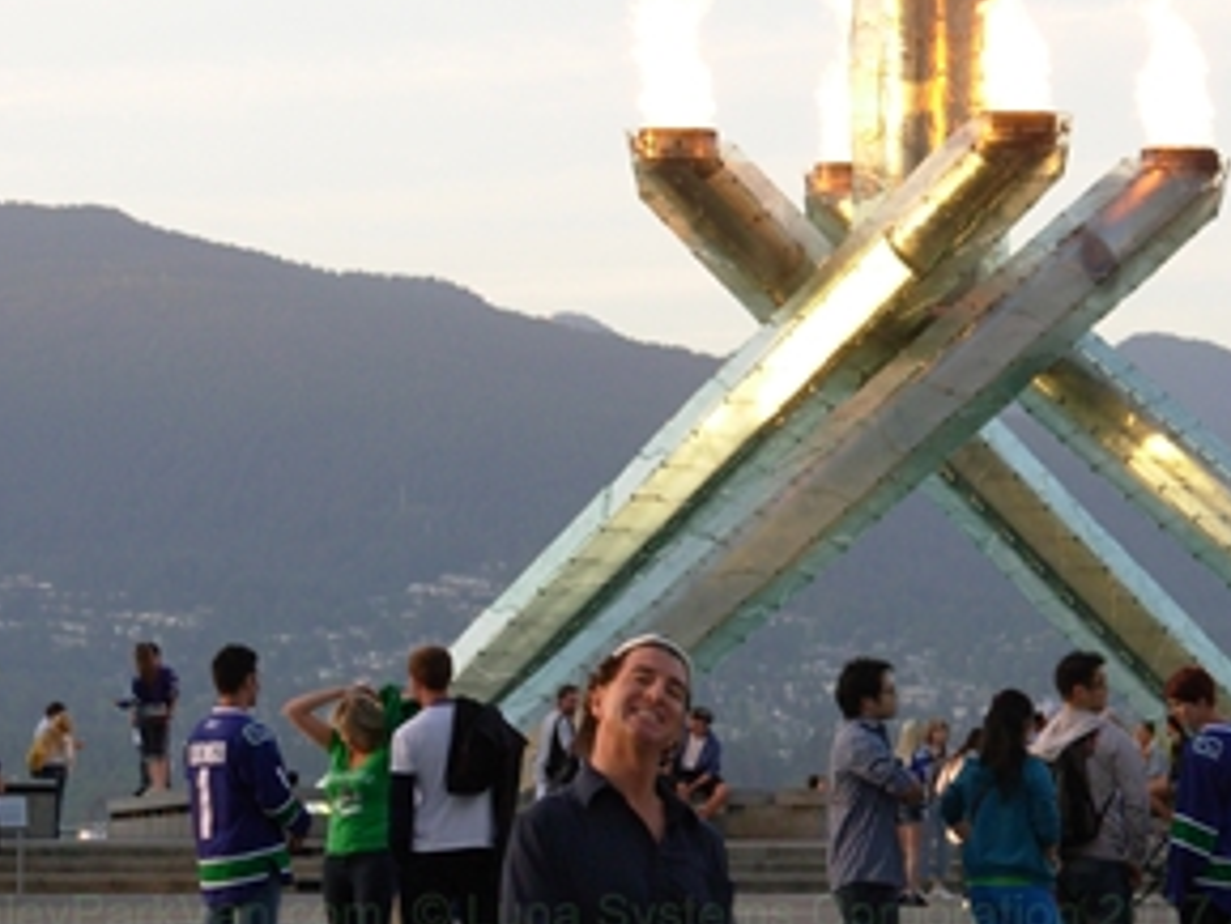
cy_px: 545
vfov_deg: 8.0
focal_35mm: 186
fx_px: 6617
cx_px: 792
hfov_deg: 10.6
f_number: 4.2
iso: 69
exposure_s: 1/102
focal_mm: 18.6
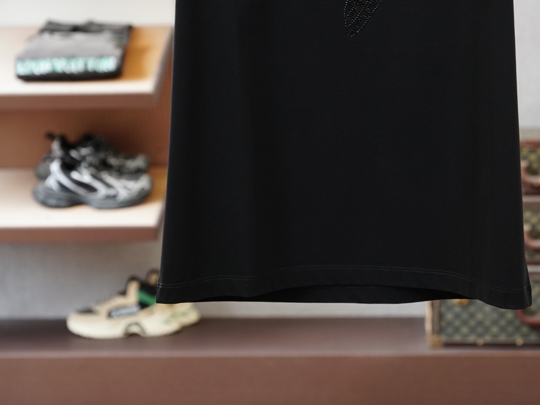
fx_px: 1701
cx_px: 330
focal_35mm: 109
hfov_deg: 18.0
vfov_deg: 13.6
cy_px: 222
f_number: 4
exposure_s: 1/125
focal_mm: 60
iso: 800
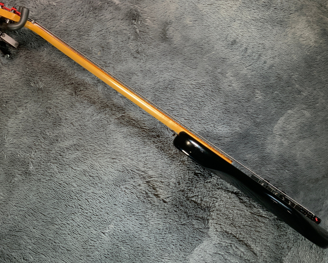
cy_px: 132
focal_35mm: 41
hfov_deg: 44.8
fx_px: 398
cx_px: 159
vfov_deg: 36.5
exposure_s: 1/104
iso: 50
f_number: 1.8
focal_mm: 3
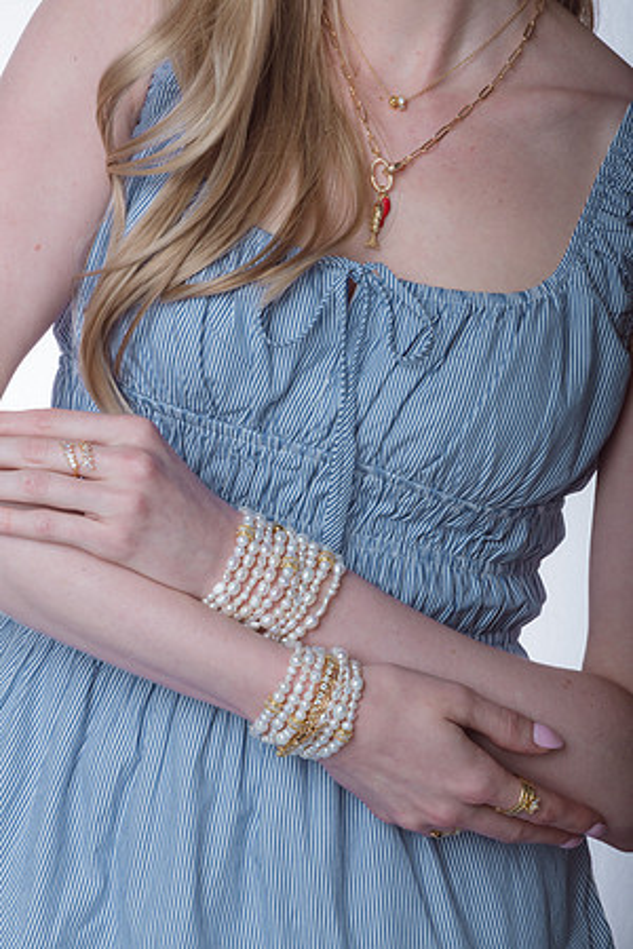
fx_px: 2769
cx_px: 316
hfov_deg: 13.0
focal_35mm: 105
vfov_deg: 19.5
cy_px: 474
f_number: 36
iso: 400
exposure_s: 1/250
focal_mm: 105
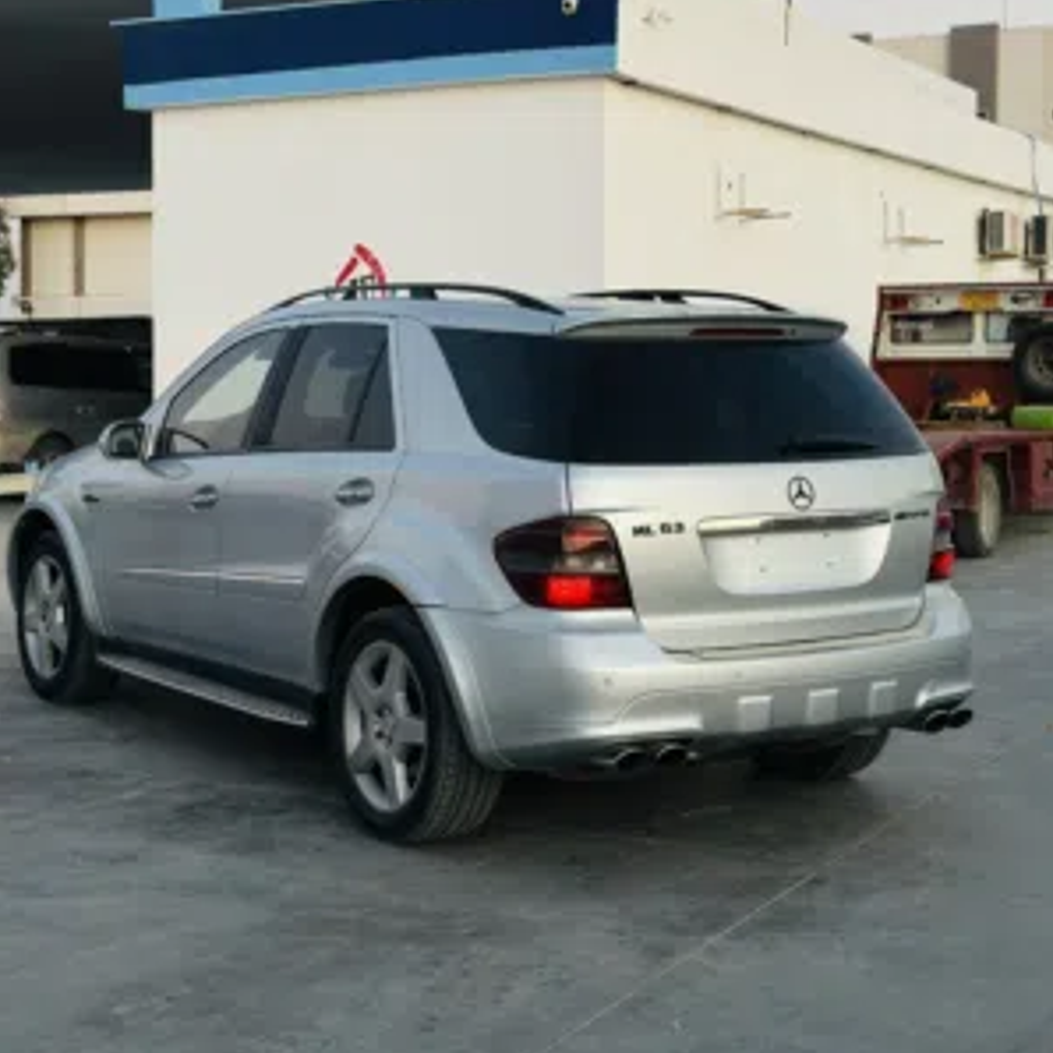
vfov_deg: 29.8
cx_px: 526
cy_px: 357
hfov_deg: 30.0
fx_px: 1962
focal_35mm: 57
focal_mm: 6.86
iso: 100
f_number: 1.78
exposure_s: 1/128
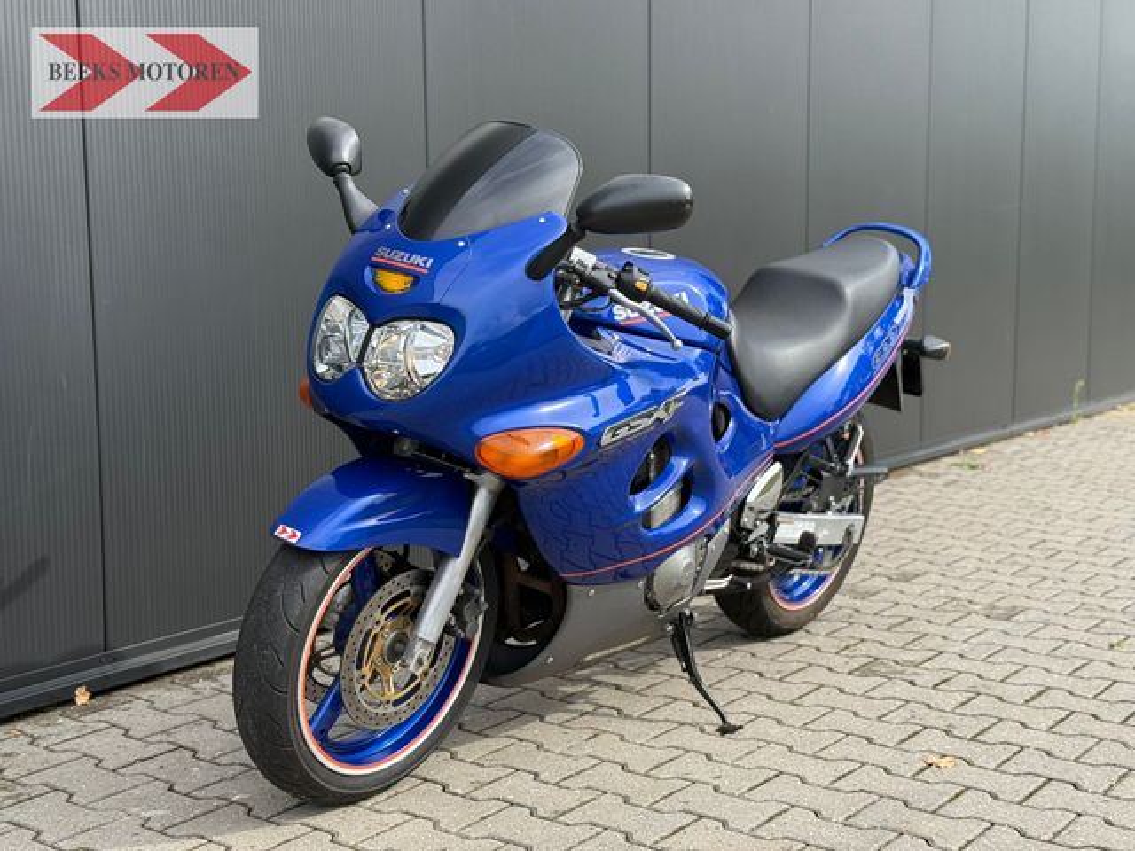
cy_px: 426
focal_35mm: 48
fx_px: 1574
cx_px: 568
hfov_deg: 39.7
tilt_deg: -6.1
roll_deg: +1.0
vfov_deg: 30.3
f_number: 1.78
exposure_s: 1/1185
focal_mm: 6.76
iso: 80
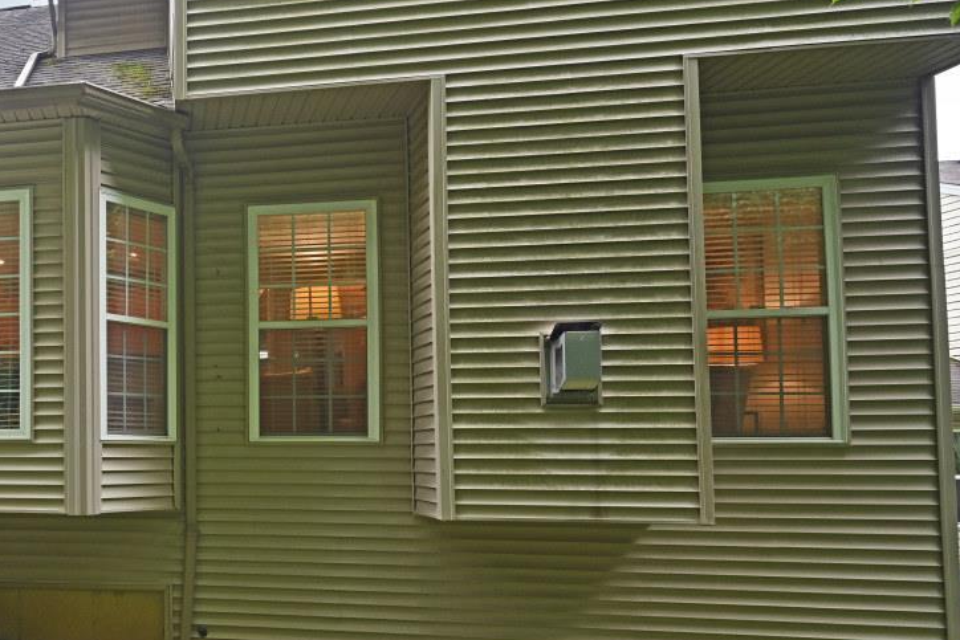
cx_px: -8
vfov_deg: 44.5
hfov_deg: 50.8
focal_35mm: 29
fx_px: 773
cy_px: 411
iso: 200
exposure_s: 1/80
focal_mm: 14
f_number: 4.5
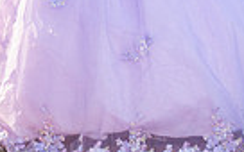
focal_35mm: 156
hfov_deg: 13.4
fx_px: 1037
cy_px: -105
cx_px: 86
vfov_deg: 8.2
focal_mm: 36
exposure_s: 1/200
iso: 200
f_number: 5.6
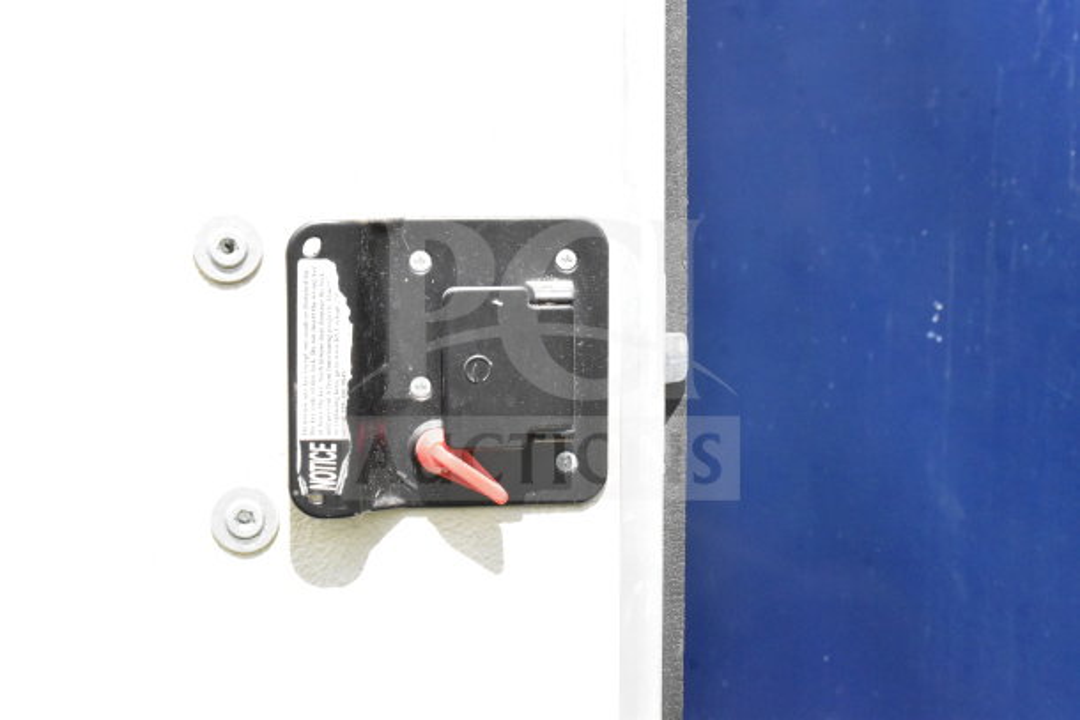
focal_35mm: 82
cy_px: 360
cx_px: 540
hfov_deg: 24.6
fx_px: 2475
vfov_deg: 16.6
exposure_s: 1/1250
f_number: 18
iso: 6400
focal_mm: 55
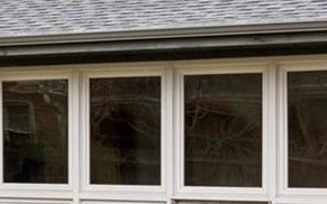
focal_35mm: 157
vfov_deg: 8.4
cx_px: -39
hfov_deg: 13.1
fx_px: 1399
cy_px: 137
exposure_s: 1/320
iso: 400
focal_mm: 28
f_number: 9
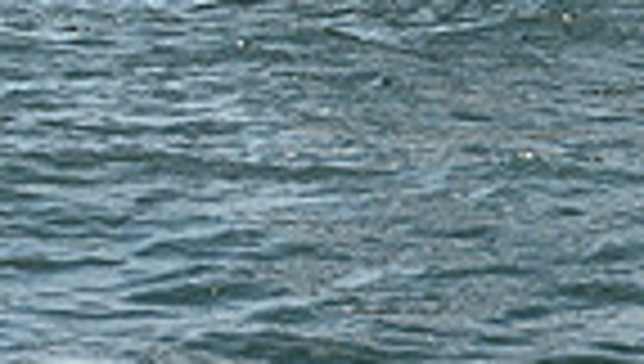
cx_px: 682
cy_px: -935
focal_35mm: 339
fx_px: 5799
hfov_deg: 6.3
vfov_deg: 3.5
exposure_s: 1/1250
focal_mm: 80
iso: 250
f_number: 10
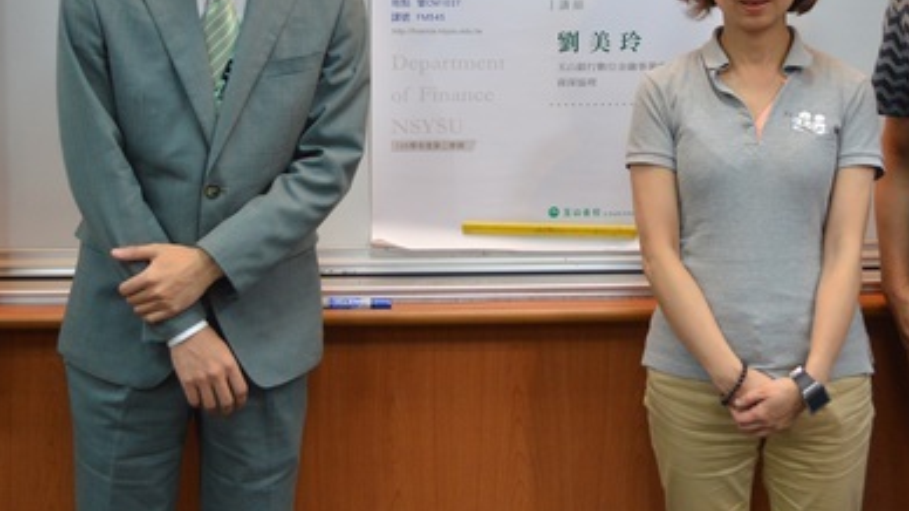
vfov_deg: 17.3
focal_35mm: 68
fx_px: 1639
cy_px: -4
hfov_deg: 30.9
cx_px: 574
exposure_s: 1/80
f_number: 4
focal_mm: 24
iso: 800
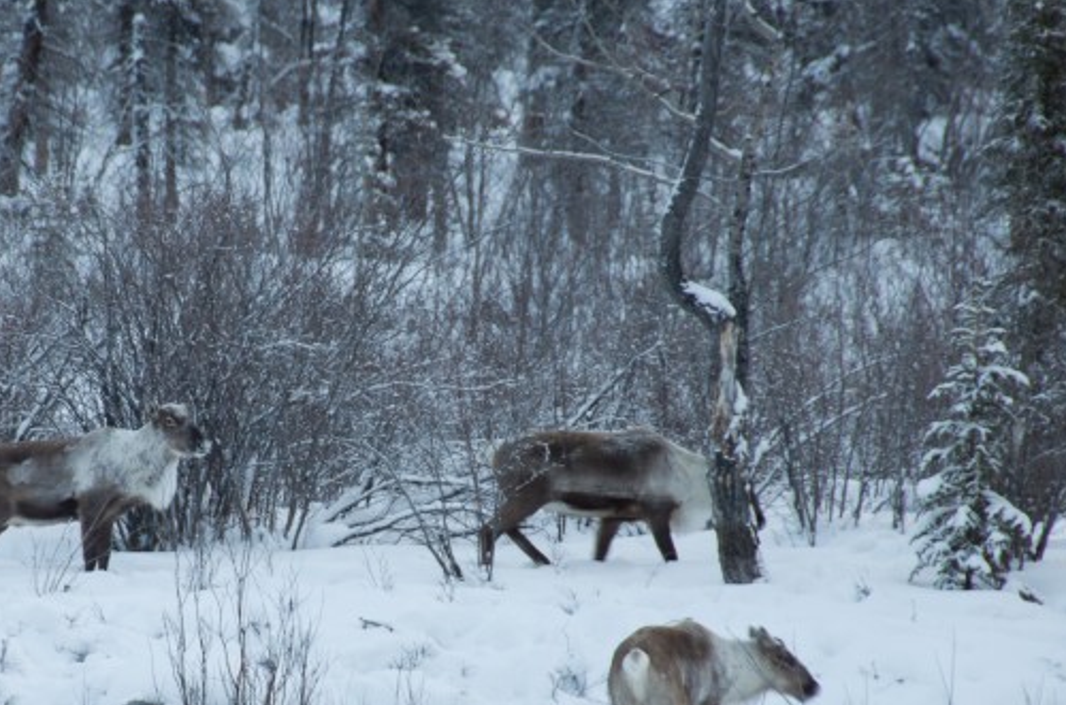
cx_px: 294
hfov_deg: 3.4
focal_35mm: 615
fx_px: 18170
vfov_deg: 2.2
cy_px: 507
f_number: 5.6
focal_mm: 200
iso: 320
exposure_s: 1/40
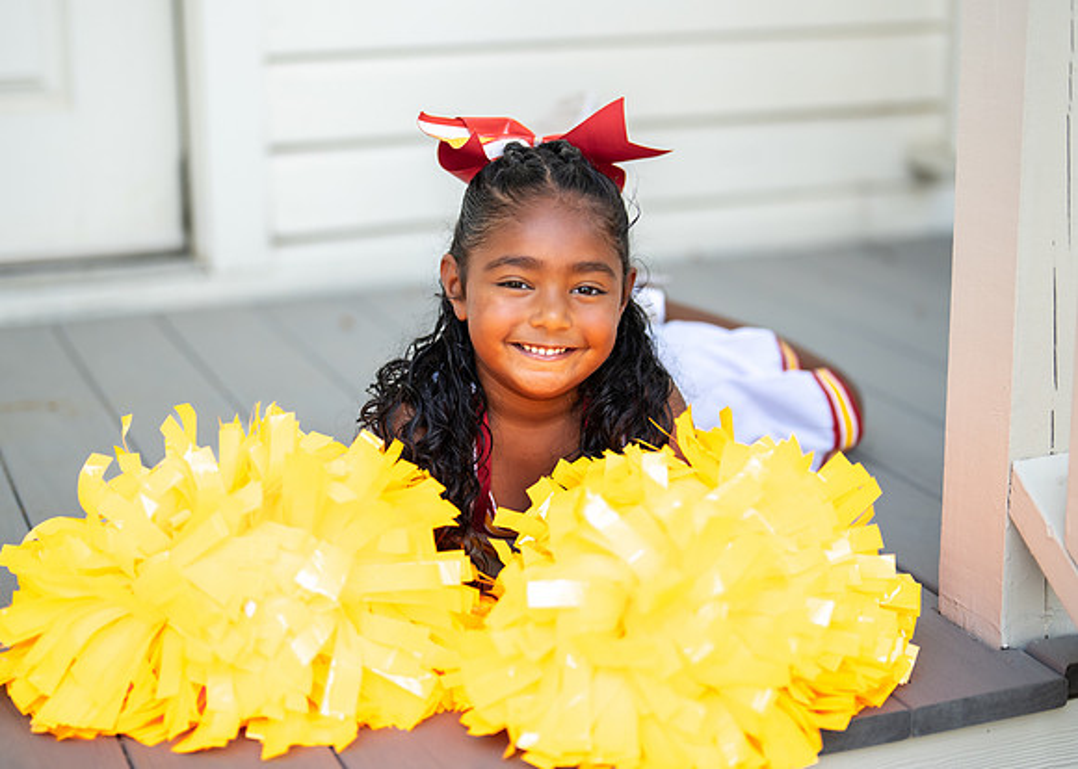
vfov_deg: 21.9
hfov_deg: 30.3
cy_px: 334
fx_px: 1988
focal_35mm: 65
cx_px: 531
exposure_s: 1/2000
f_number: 1.2
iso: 100
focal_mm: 50
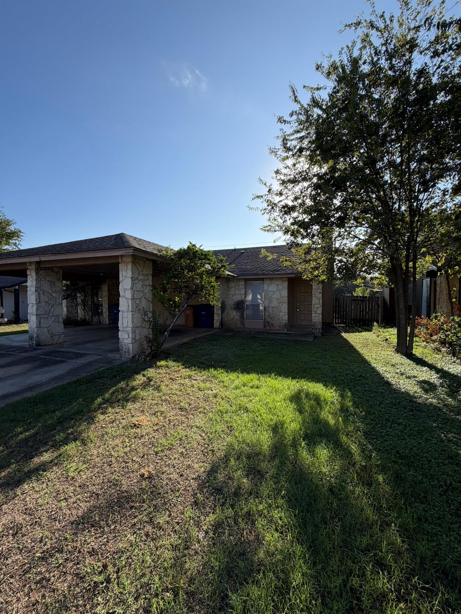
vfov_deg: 102.1
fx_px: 249
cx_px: 230
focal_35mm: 14
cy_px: 307
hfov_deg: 85.7
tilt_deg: -0.2
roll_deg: +0.0
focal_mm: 2.22
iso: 25
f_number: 2.2
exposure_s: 1/864
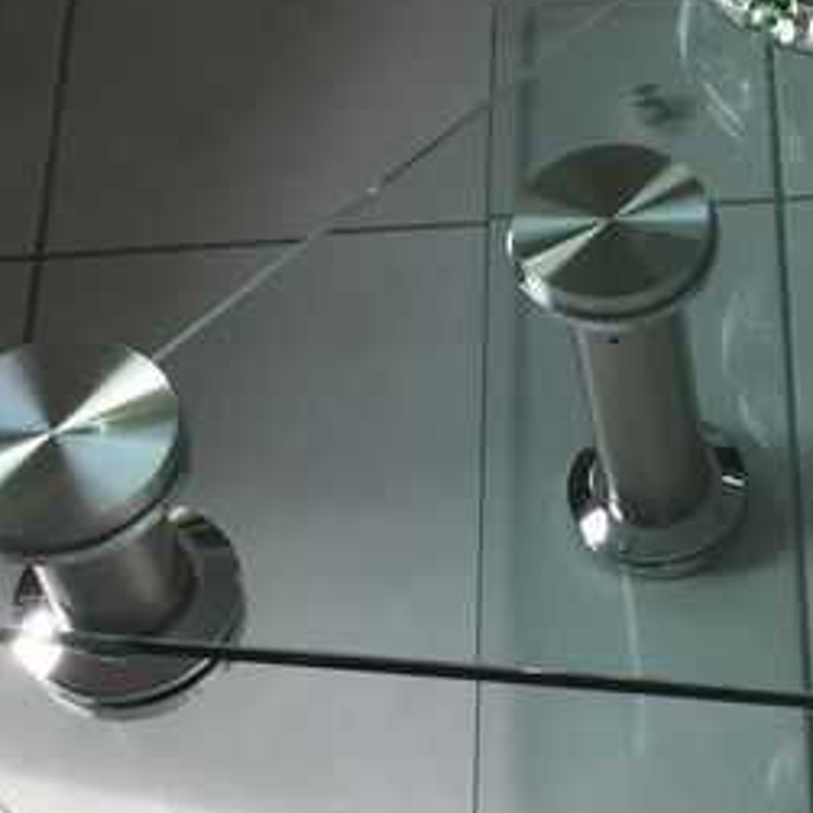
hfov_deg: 15.5
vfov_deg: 16.0
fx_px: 2896
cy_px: 366
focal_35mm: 109
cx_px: 943
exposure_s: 1/100
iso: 25
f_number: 2.4
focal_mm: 3.3
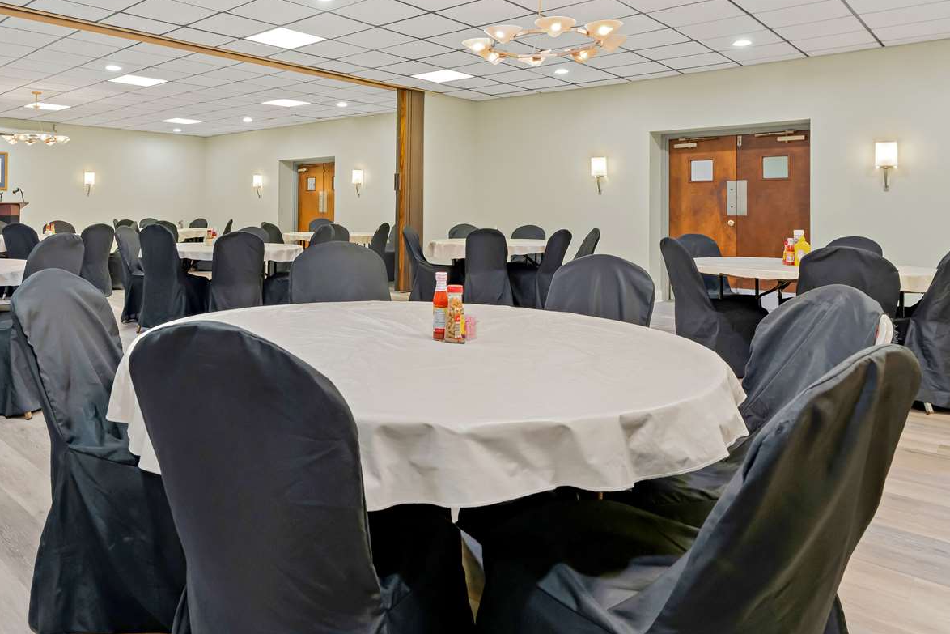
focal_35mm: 24
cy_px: 289
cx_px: 353
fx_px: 627
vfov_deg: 53.5
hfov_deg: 73.0
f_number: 8
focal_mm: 18.6
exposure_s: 1/3
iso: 320
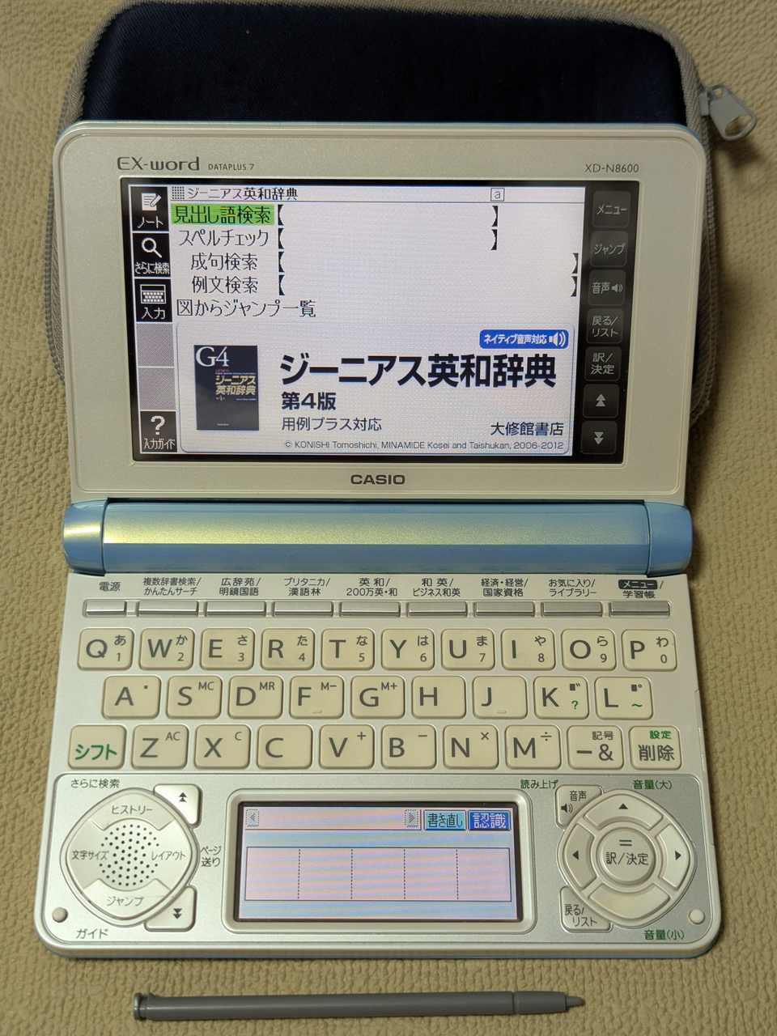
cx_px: 388
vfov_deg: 39.7
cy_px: 518
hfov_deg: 30.3
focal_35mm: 48
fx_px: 1437
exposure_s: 1/37.3
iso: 78
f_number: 1.85
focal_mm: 6.81
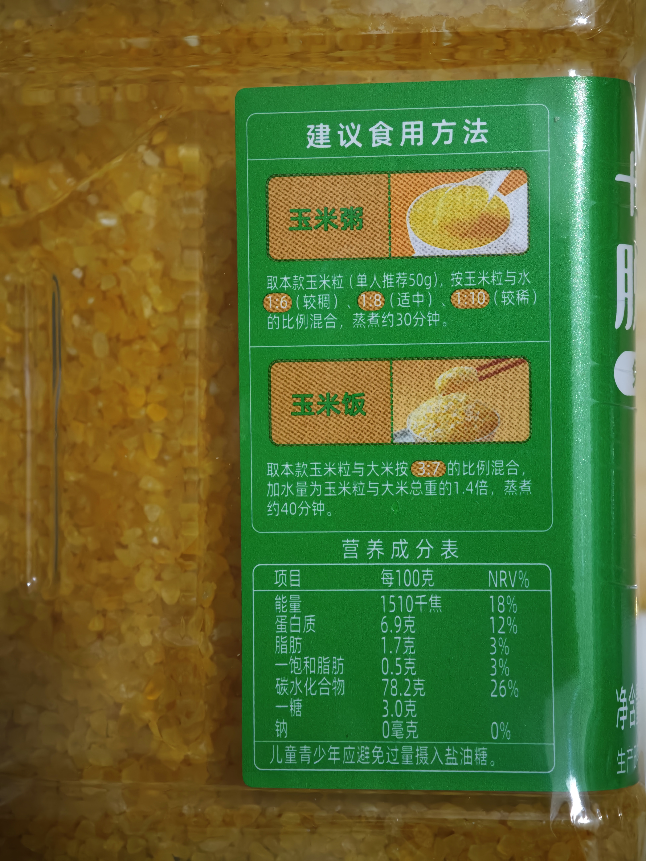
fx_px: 1742
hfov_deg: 21.0
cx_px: 323
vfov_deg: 27.8
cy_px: 430
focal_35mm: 70
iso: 2500
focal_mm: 11.5
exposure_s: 1/49.5
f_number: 1.8
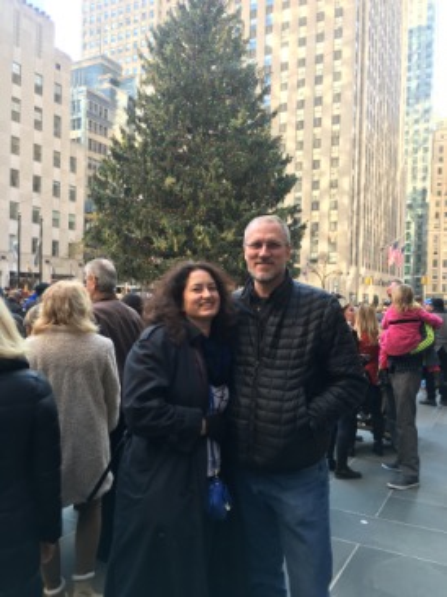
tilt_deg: +1.1
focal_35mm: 29
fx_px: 500
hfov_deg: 48.2
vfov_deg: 61.7
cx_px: 224
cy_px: 298
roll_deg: +0.0
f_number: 2.2
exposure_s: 1/120
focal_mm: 4.15
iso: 40
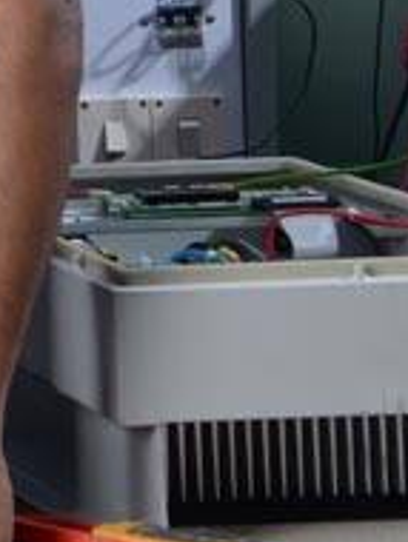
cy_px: -295
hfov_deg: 5.2
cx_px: -1153
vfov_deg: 7.6
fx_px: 3998
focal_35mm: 255
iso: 100
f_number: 8
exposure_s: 1/200
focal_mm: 42
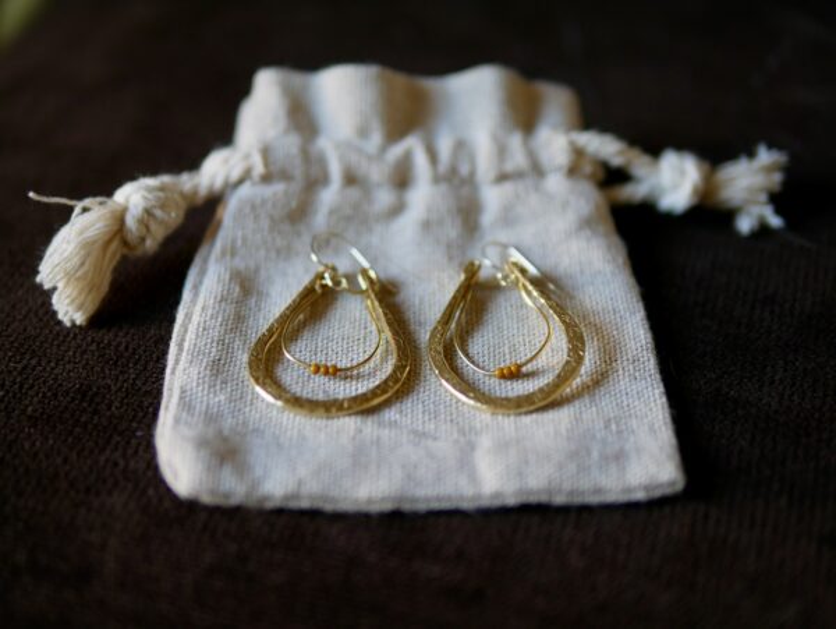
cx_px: 418
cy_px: 314
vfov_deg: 29.1
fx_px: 1209
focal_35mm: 50
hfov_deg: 38.2
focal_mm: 25
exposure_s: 1/125
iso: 200
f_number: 1.6
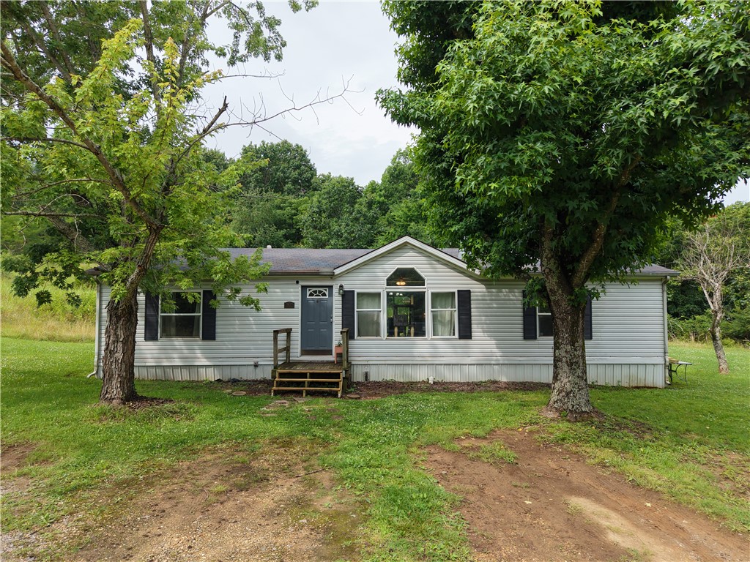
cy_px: 281
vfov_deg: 56.8
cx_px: 375
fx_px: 520
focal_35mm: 24
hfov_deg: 71.6
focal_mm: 8.67
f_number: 1.8
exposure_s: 1/1000
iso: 100
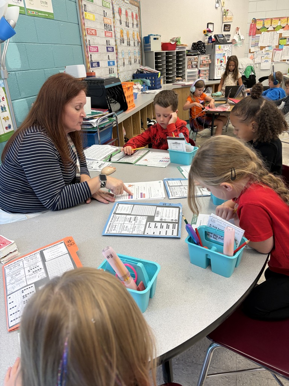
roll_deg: +3.3
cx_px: 144
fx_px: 289
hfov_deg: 53.1
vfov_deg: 67.3
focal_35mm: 26
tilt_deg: -23.9
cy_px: 193
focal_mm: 5.96
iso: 100
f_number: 1.6
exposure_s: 1/60
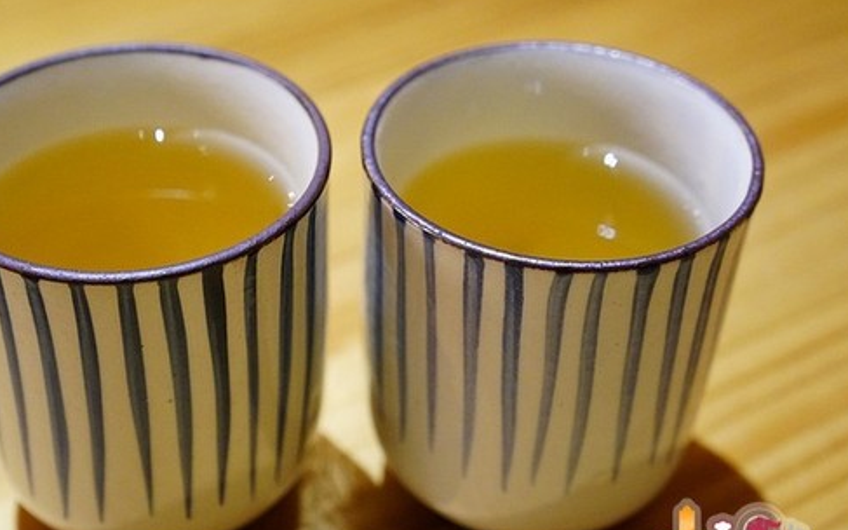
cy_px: 260
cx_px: 336
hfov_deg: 37.0
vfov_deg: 23.7
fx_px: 1262
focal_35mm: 55
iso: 3200
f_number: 4
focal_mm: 29
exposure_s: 1/60
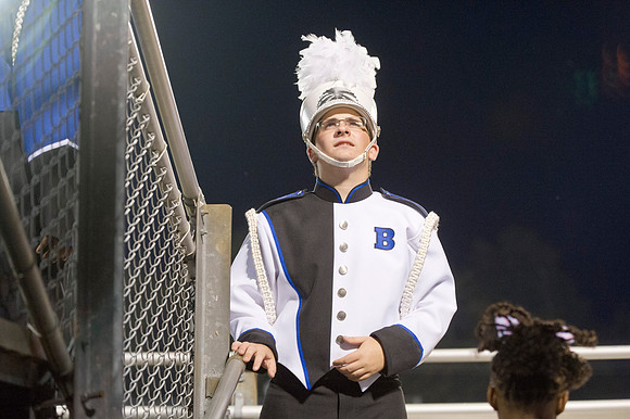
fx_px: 2029
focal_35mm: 116
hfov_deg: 17.7
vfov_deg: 11.8
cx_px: 315
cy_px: 210
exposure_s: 1/125
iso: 4000
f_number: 4
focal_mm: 116
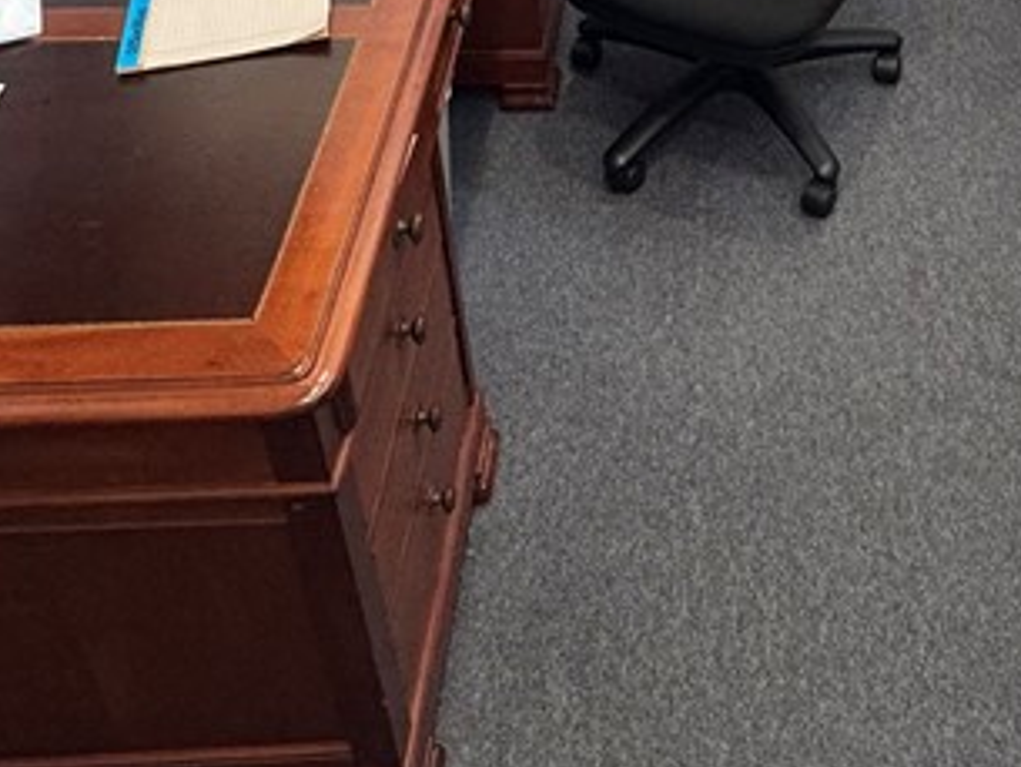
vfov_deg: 26.5
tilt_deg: -31.3
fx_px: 1387
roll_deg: -2.3
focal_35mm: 47
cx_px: 854
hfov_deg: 38.5
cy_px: -214
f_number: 2.2
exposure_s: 1/120
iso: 250
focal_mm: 2.22
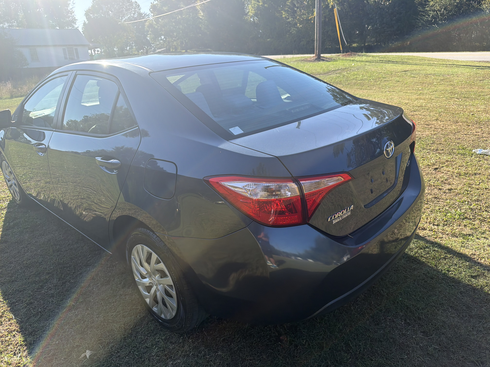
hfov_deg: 71.6
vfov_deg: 56.8
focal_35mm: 24
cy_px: 184
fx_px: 340
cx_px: 245
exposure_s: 1/1855
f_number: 1.78
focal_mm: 6.76
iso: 100
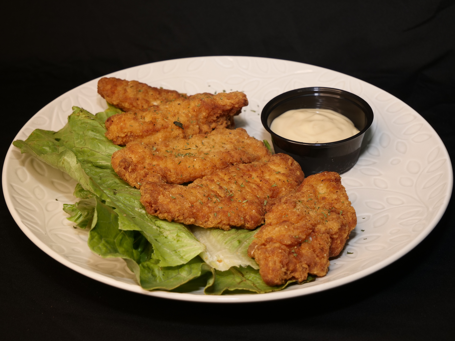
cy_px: 170
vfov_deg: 20.7
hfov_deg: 27.4
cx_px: 230
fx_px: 933
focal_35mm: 71
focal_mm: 35
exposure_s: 1/160
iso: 400
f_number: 5.2
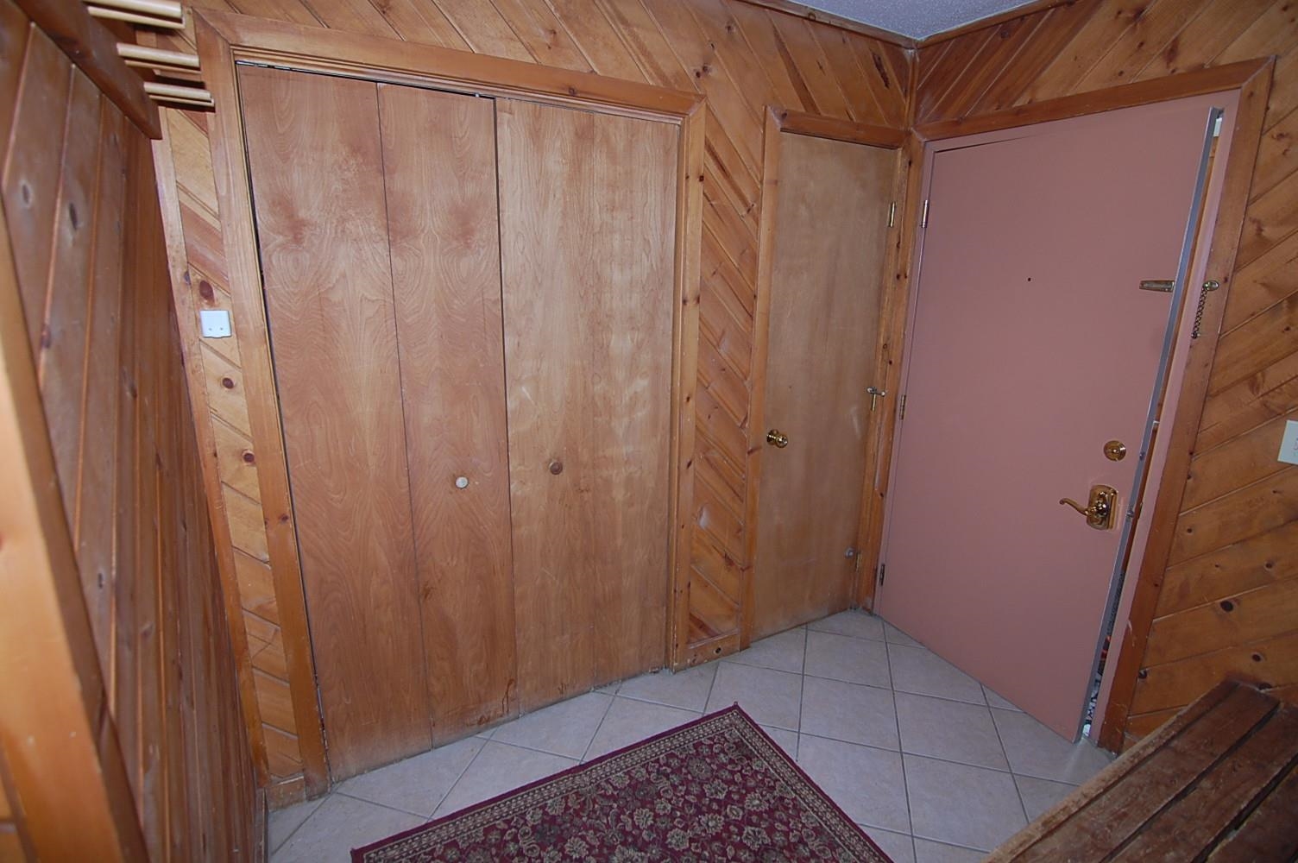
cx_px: 649
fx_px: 594
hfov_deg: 95.0
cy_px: 432
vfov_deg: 72.0
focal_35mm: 16
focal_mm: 11
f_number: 4
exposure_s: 1/60
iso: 400
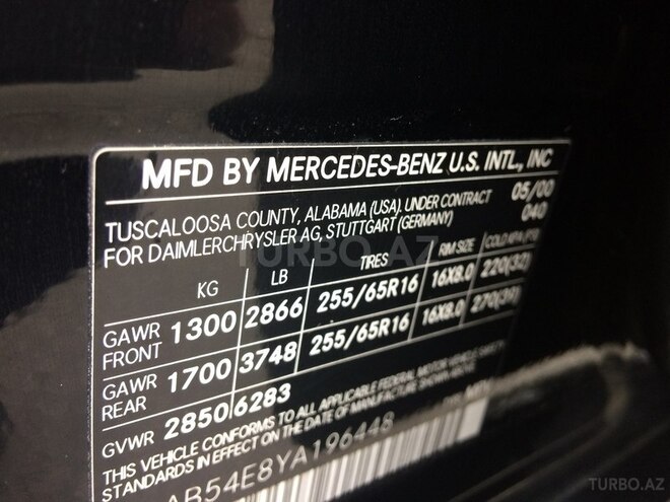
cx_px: 335
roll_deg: -6.9
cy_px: 251
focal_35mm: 29
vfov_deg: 48.2
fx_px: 561
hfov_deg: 61.7
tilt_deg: -22.0
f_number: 2.2
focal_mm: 4.15
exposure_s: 1/33
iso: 125
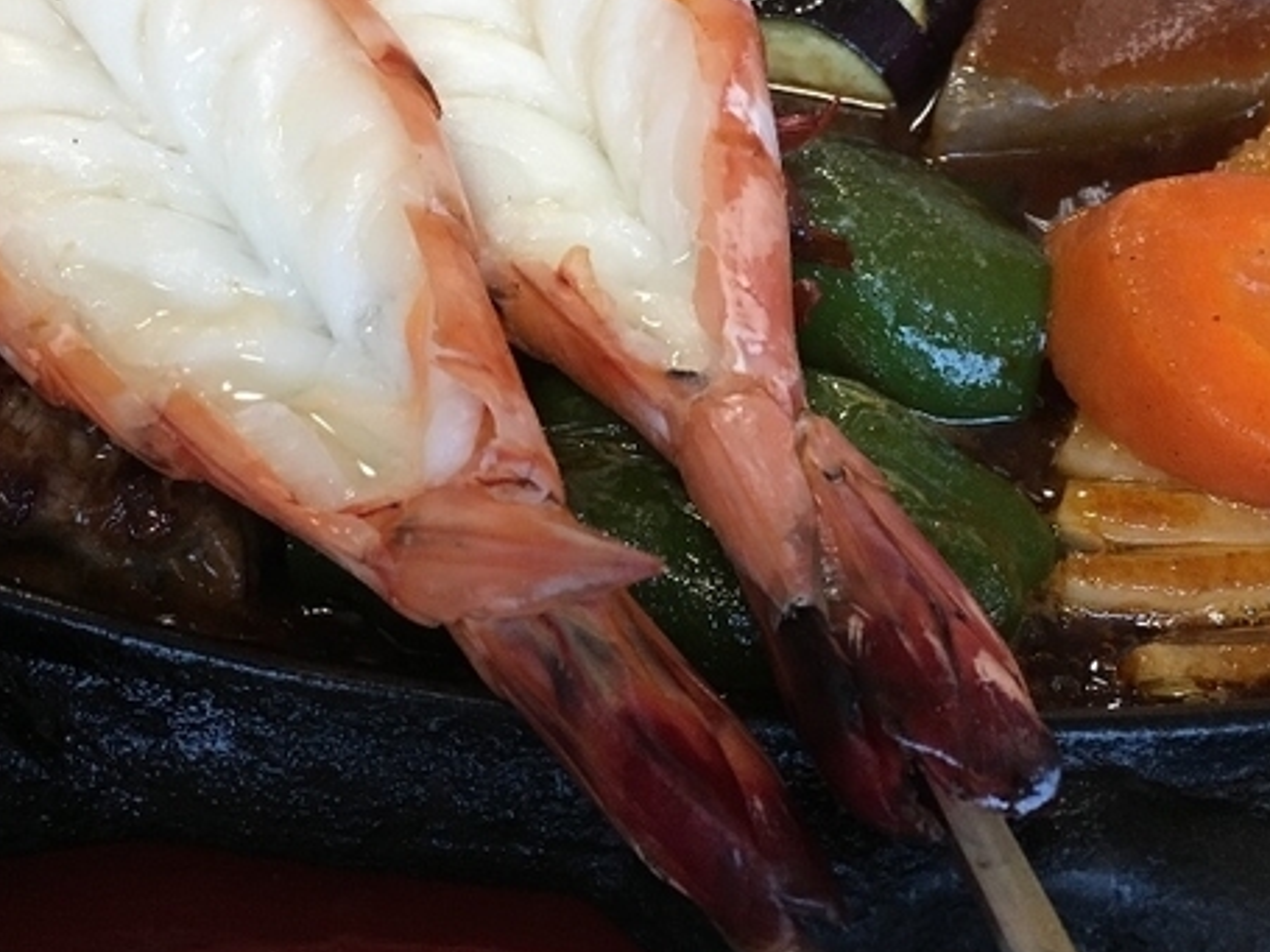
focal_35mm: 51
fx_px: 1871
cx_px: 650
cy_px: 357
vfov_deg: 28.4
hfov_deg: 37.5
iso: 125
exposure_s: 1/30
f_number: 2.2
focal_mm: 4.15
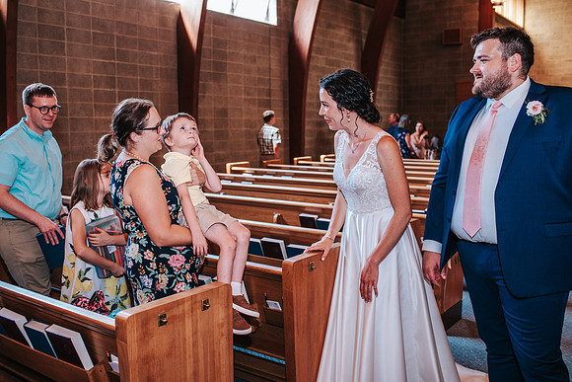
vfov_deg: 37.9
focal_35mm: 35
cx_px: 286
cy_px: 191
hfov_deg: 54.4
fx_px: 556
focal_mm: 35
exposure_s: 1/125
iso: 1000
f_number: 3.2
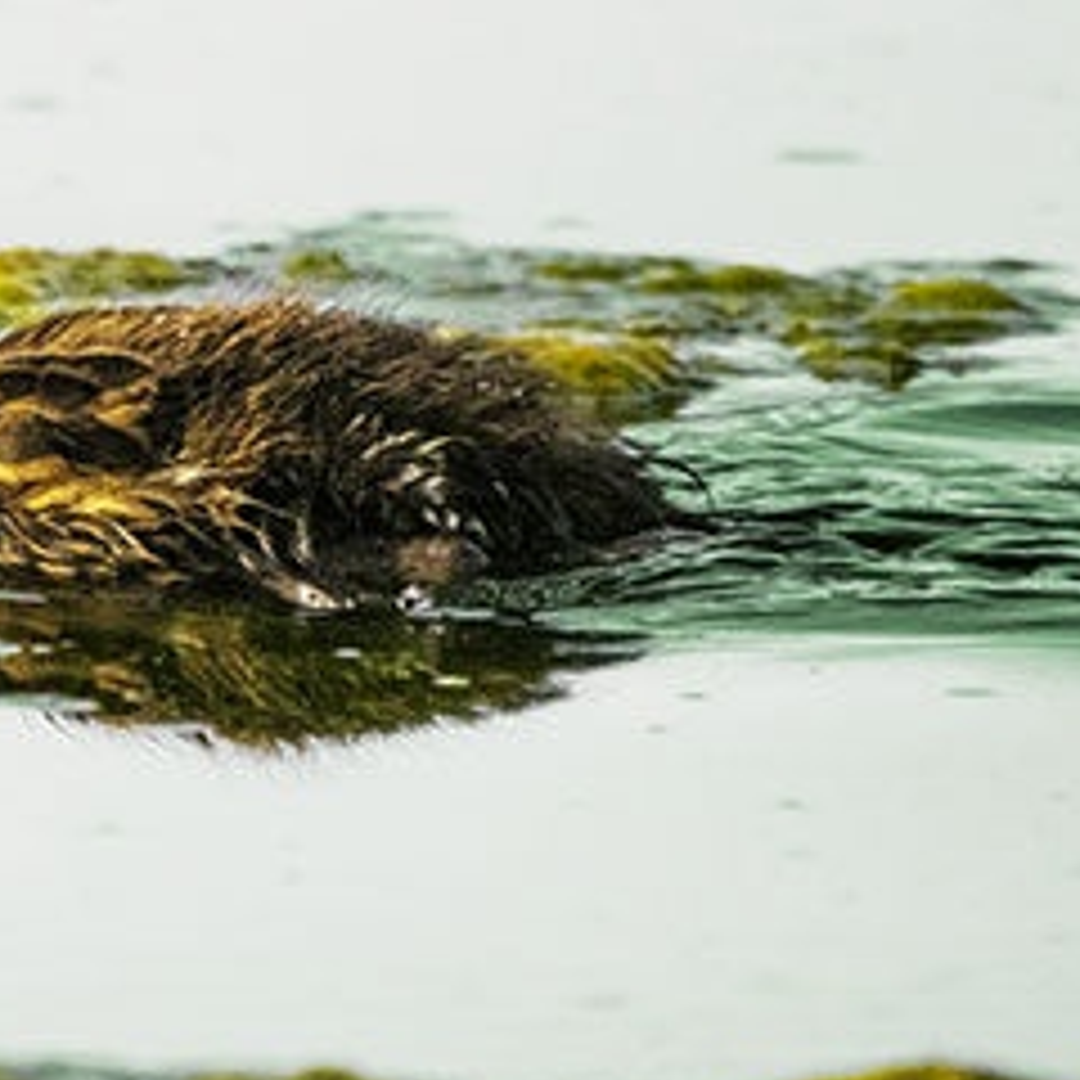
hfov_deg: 0.9
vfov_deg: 0.9
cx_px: 99
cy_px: 556
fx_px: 68655
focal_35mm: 1945
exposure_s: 1/3200
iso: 5000
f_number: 13
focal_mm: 1100
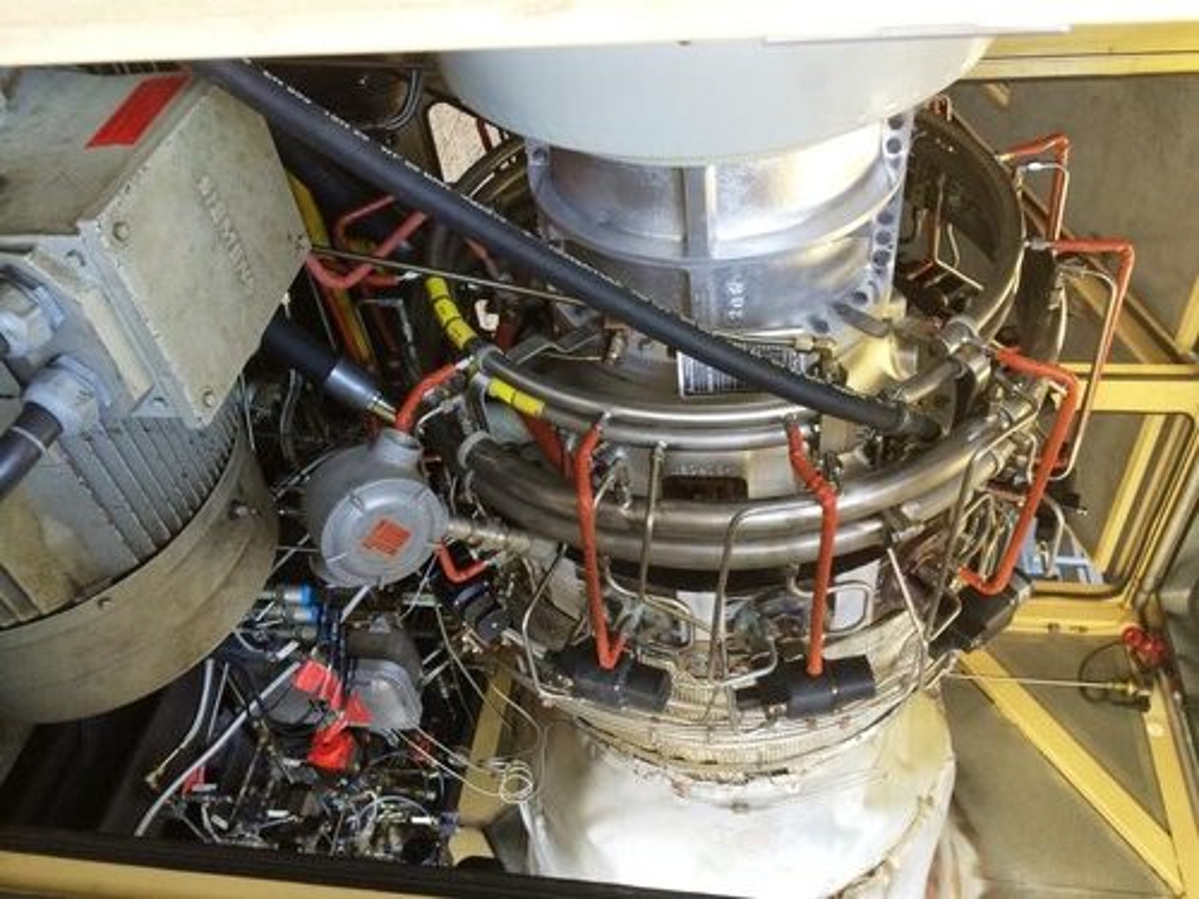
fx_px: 1039
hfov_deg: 60.0
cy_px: 450
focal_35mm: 30
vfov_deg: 46.8
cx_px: 600
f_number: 2.2
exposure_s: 1/30
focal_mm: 4.12
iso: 100
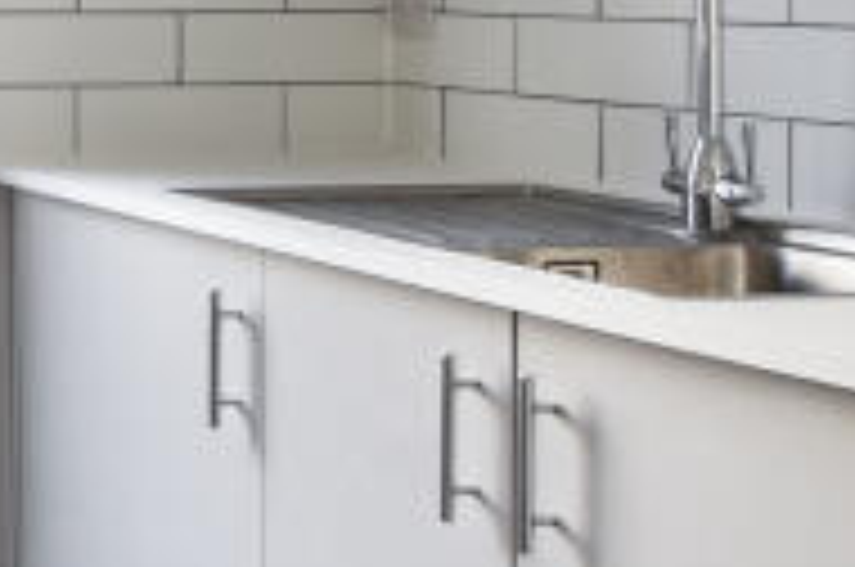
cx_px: -742
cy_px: -97
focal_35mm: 81
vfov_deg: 16.2
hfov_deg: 18.6
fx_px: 1920
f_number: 6.3
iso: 160
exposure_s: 1/6
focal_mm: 10
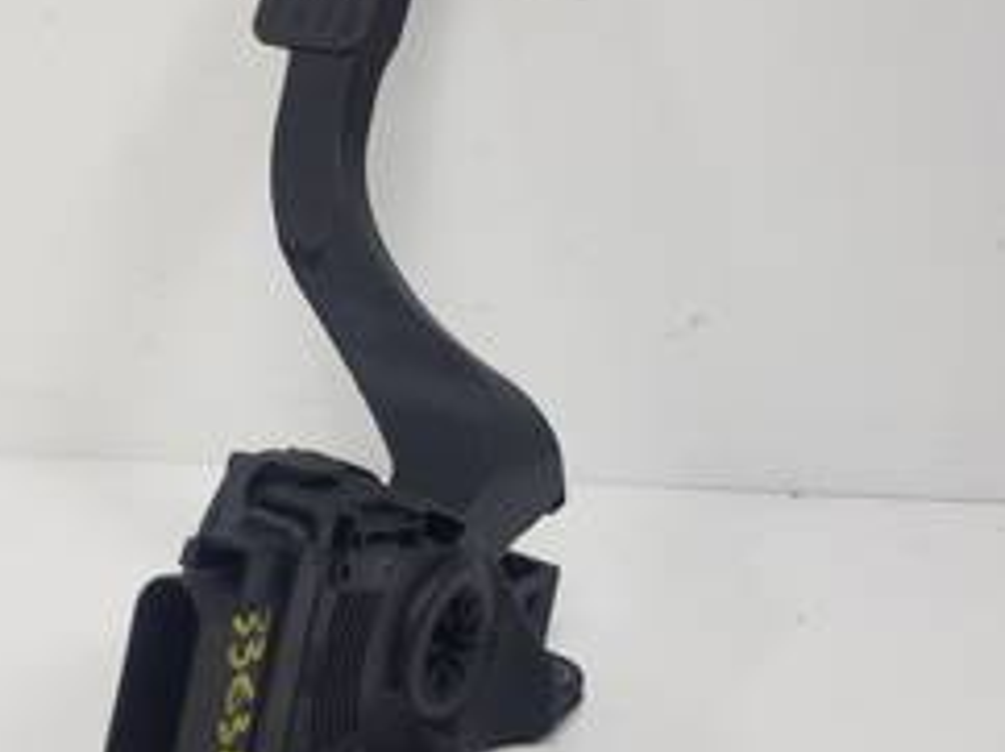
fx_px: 1247
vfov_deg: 33.5
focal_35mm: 43
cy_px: 324
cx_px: 399
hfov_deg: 43.7
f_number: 1.7
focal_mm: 4.2
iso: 40
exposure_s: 1/315
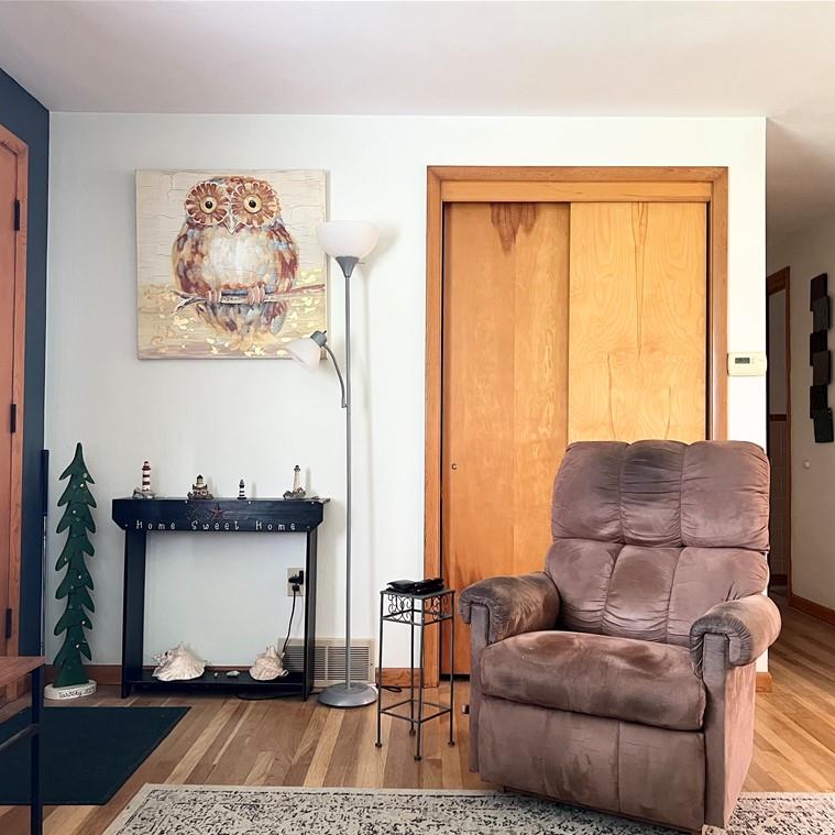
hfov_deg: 52.5
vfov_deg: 52.5
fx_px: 846
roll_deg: -0.2
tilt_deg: +0.8
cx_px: 415
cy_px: 421
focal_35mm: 31
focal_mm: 5.7
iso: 320
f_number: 1.5
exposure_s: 1/60
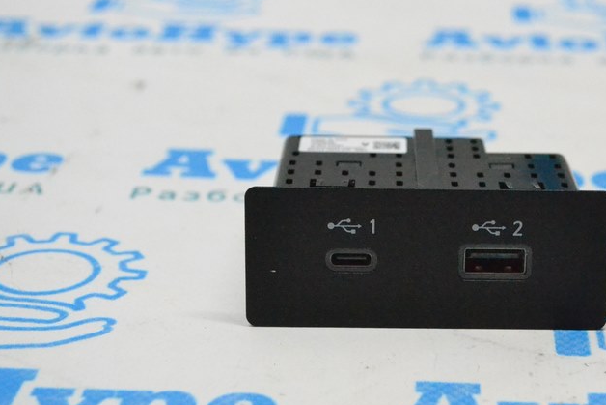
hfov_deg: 21.8
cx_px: 427
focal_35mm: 93
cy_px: 175
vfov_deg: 14.7
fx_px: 1566
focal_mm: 38
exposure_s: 1/1250
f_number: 5
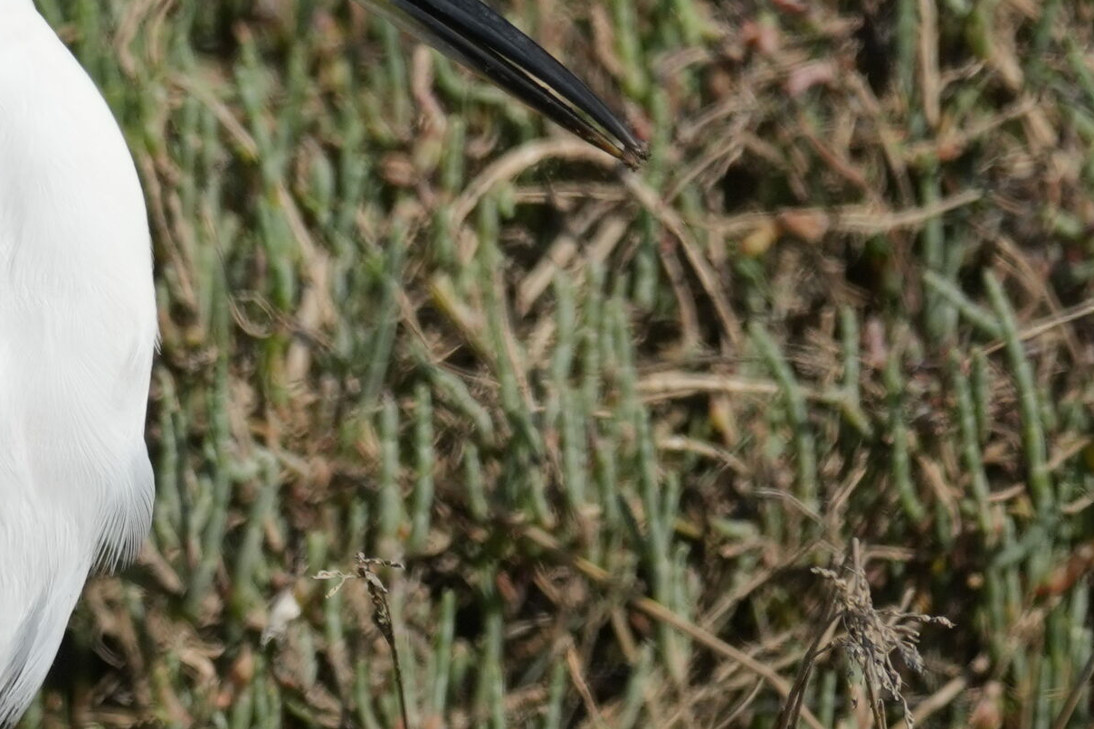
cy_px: 648
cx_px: -256
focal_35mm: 3002
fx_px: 91220
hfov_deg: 0.7
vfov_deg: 0.5
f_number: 6.3
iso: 320
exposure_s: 1/1600
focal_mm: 560
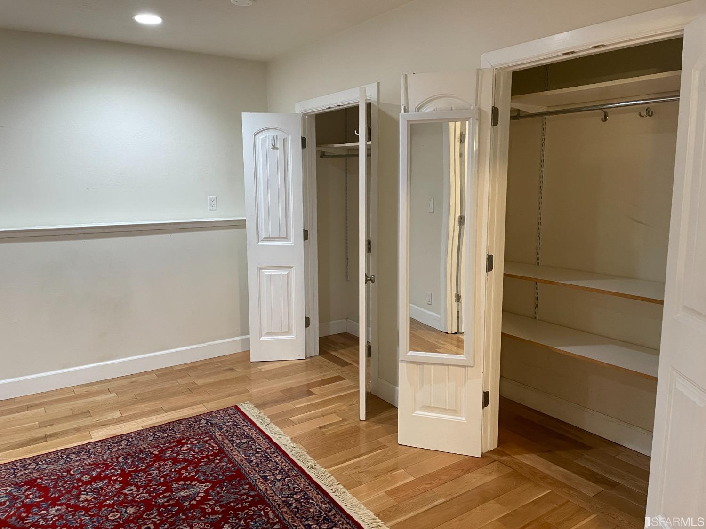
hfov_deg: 67.3
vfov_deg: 53.1
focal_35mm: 26
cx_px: 353
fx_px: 530
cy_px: 264
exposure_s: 1/60
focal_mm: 4.2
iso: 320
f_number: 1.6
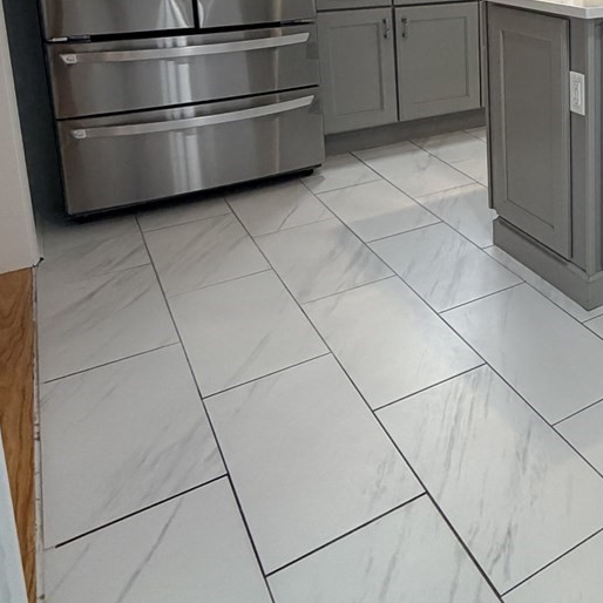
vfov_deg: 41.0
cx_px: 637
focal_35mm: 37
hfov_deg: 38.5
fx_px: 729
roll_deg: -0.2
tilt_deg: -10.1
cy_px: 47
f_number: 2.2
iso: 200
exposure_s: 1/120
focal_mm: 2.22
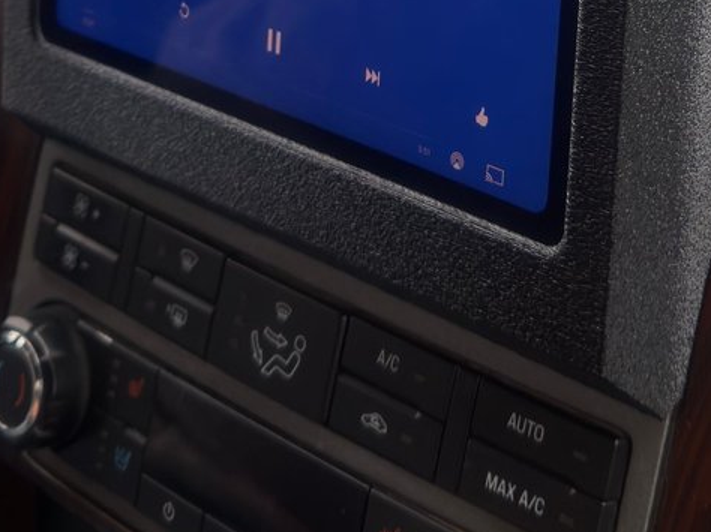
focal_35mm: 81
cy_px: -273
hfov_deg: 24.0
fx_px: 1663
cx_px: 501
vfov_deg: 16.5
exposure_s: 1/151
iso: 50
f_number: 1.78
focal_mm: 6.76
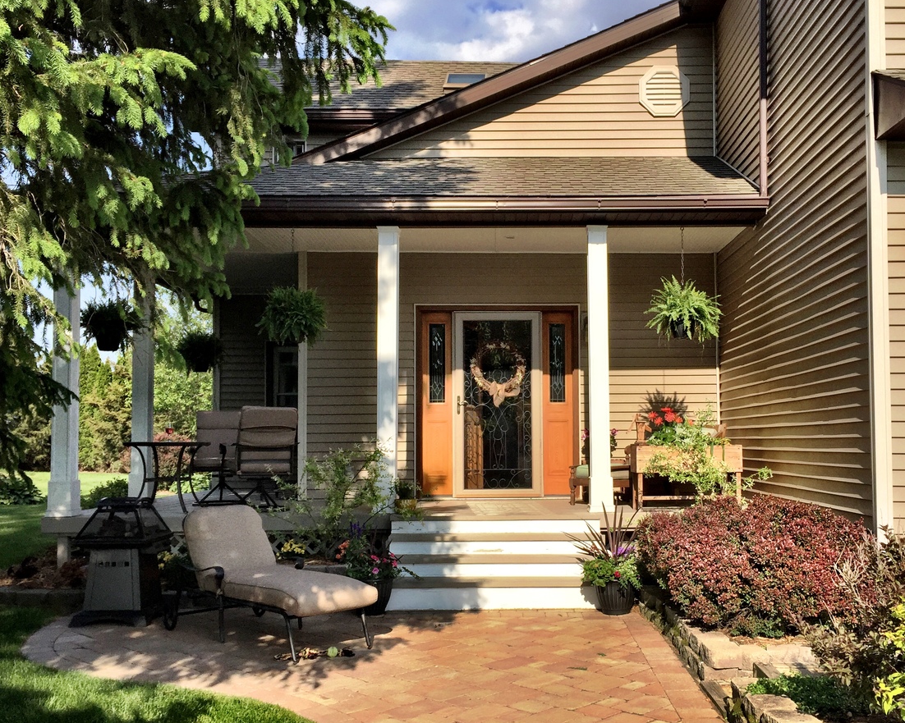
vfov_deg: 40.1
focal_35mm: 37
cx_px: 526
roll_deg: +0.2
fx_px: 991
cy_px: 395
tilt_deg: +2.7
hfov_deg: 48.9
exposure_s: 1/1980
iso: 32
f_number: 2.2
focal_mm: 4.15
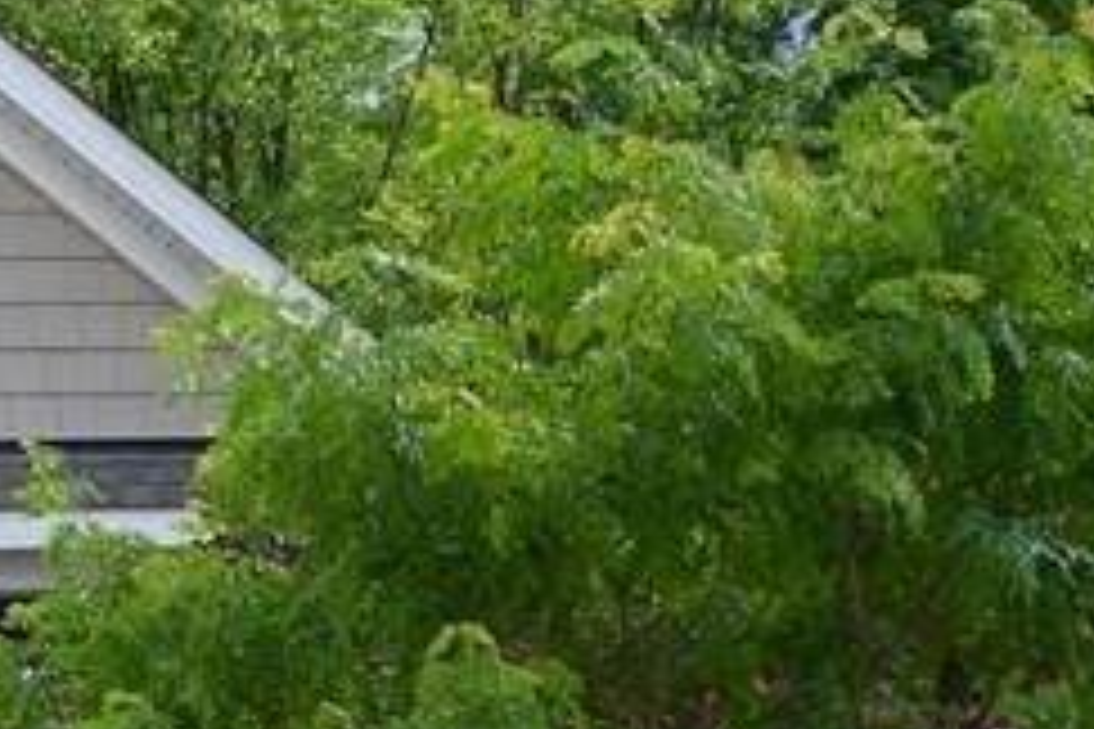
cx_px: -986
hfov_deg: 10.4
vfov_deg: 7.4
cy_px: 904
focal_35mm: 184
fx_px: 5595
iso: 200
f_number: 4.5
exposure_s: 1/800
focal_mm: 27.5
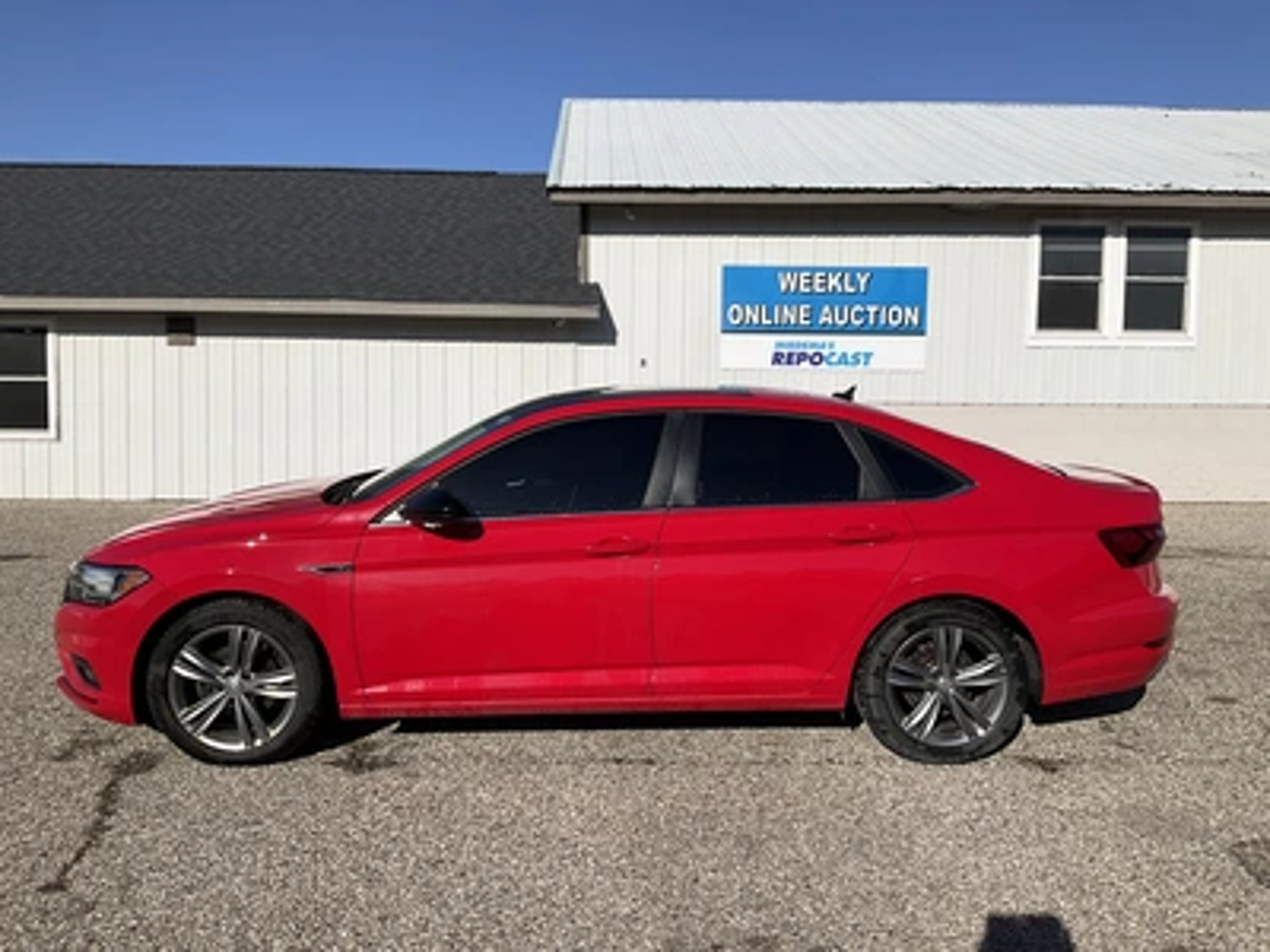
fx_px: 1064
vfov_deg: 48.2
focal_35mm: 29
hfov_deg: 61.7
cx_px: 635
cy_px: 476
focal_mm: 3
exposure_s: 1/3788
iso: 25
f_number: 1.8
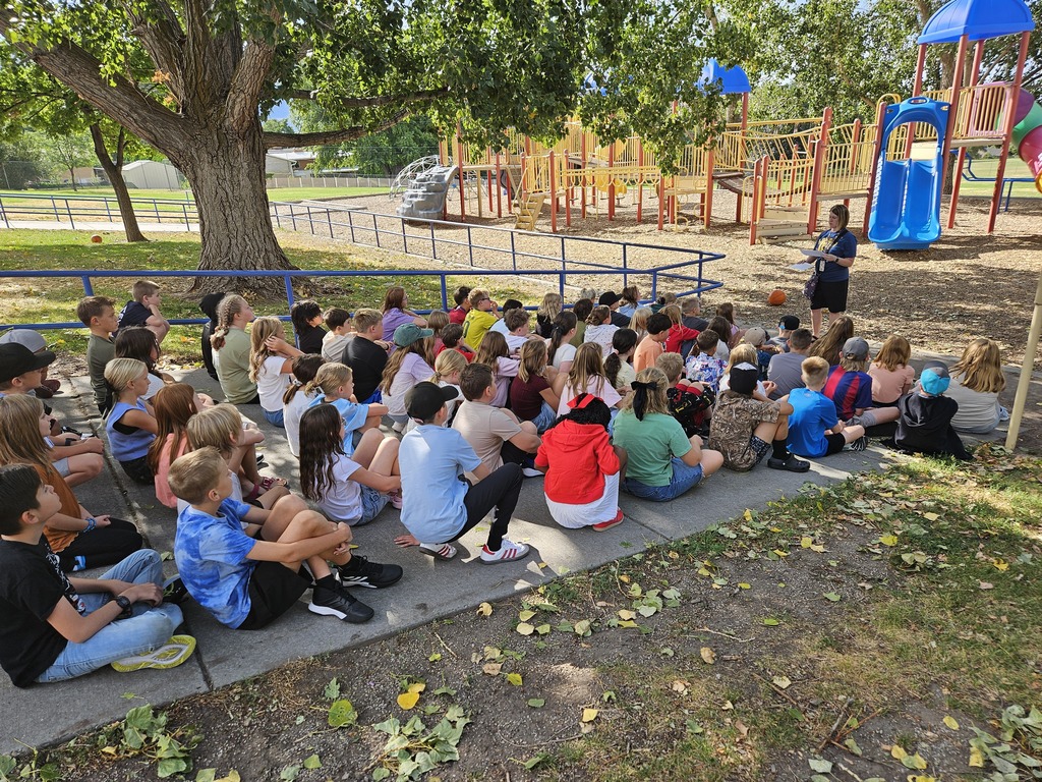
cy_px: 391
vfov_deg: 58.9
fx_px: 692
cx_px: 521
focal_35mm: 23
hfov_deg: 73.9
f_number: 1.8
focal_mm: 5.4
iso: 25
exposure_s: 1/406
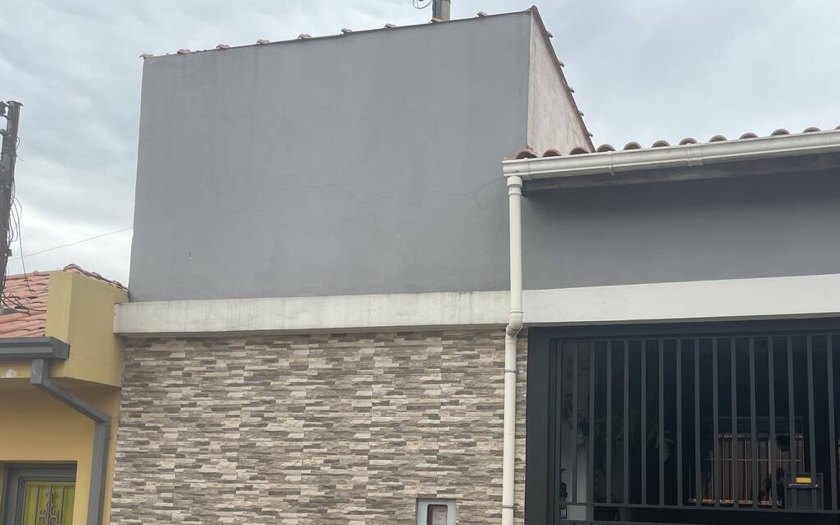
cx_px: 526
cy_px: 390
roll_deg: -0.4
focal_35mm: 39
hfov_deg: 49.9
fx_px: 893
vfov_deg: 32.2
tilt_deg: +8.4
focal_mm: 4.2
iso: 32
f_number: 1.6
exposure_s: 1/443
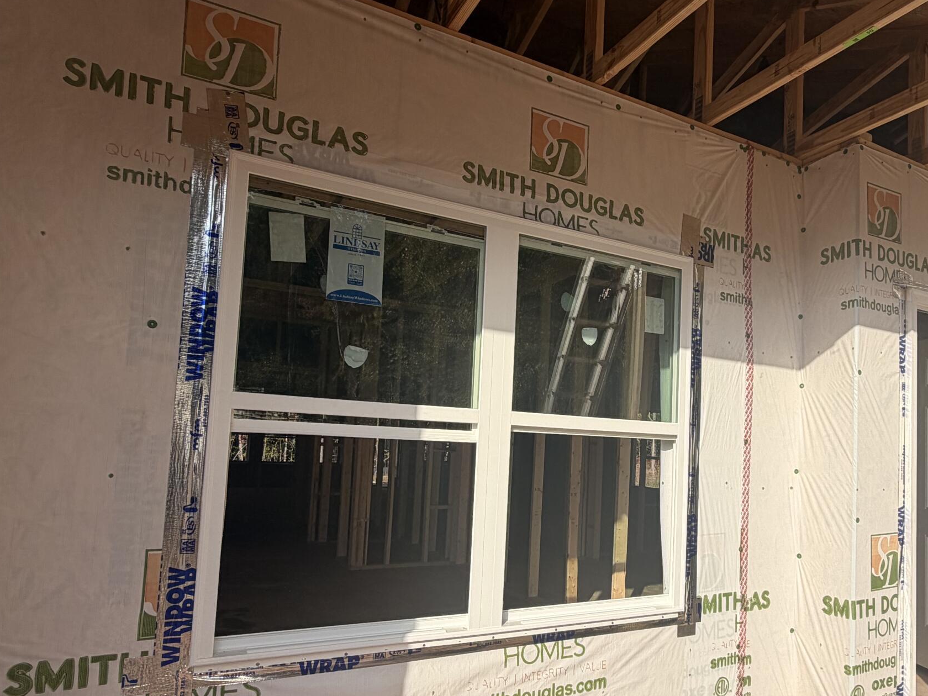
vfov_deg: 54.6
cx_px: 565
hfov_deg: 68.6
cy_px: 403
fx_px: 670
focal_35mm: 25
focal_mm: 2.22
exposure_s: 1/1167
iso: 20
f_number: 2.2
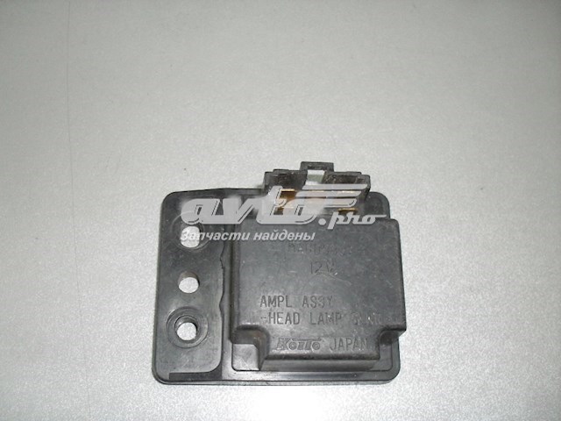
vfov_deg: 37.7
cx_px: 280
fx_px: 616
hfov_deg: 49.0
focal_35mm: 38
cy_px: 210
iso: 200
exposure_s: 1/45
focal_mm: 6.3
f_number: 2.8
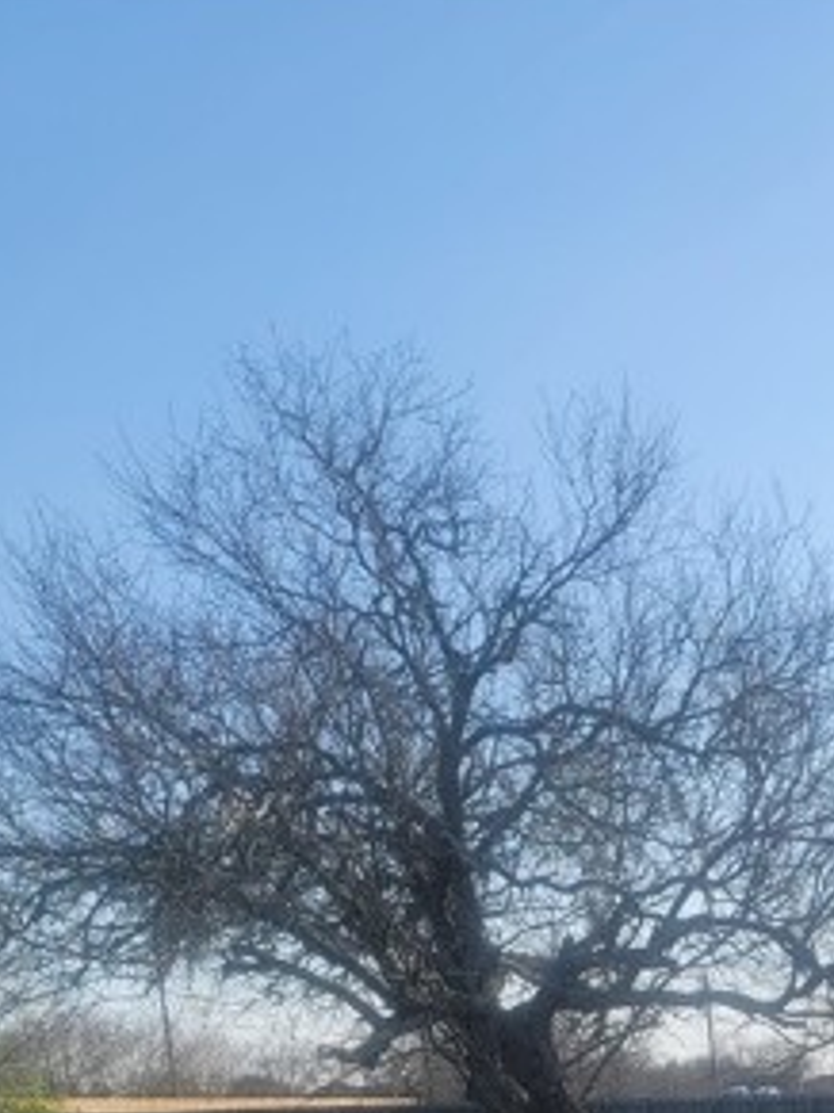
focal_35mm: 66
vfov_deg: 25.4
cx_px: 995
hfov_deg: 20.8
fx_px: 2122
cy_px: 1442
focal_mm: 7
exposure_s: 1/924
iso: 20
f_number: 1.8
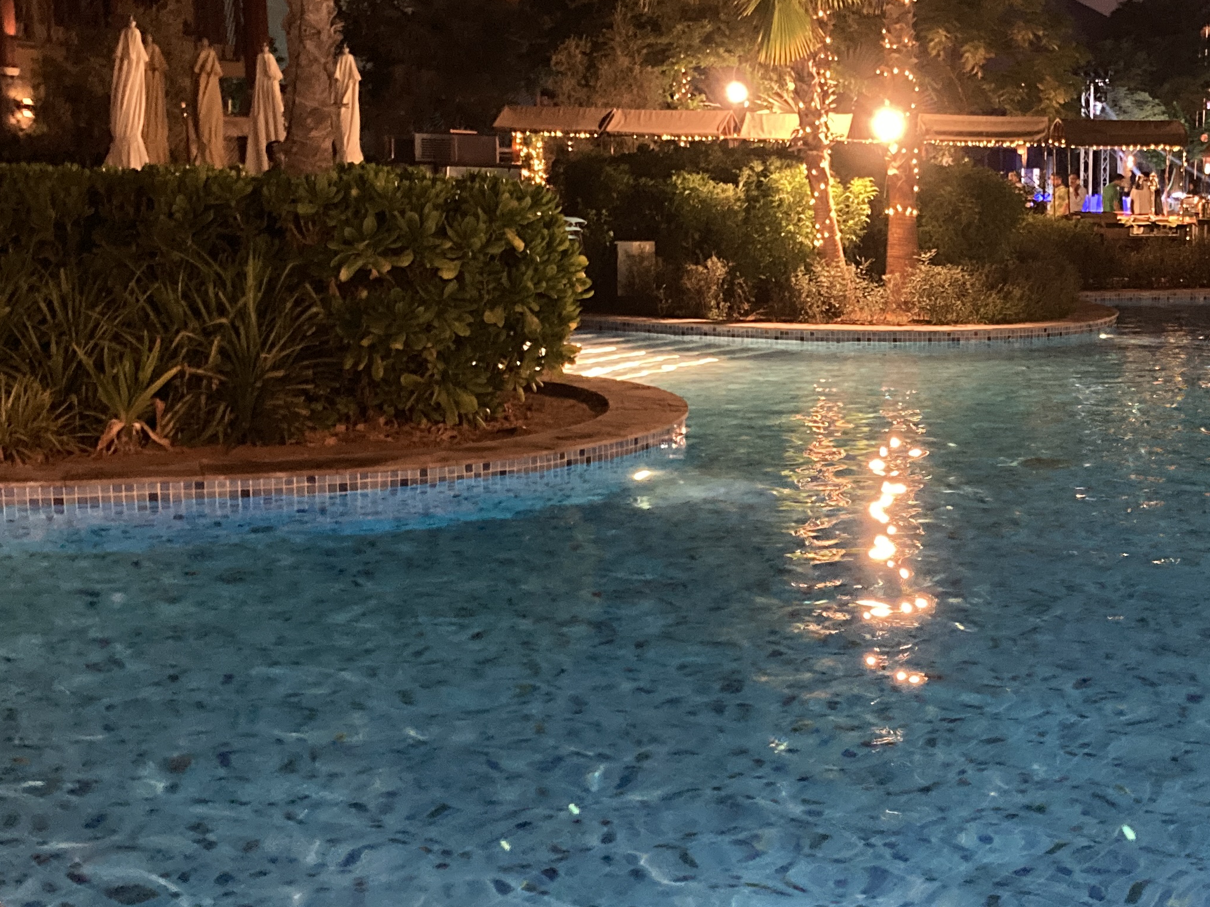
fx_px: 1922
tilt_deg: -9.0
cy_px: 518
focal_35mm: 55
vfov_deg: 26.5
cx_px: 1034
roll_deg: -1.0
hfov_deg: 33.5
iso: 640
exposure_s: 1/25
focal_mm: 3.99
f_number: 1.8
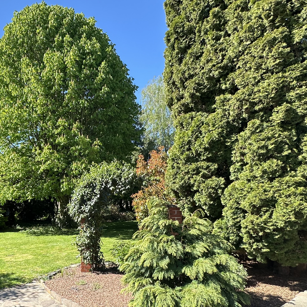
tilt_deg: -1.8
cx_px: 66
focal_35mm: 26
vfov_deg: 59.1
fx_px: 261
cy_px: 212
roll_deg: +0.5
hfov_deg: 56.9
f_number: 2.2
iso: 40
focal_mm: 2.22
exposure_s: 1/564
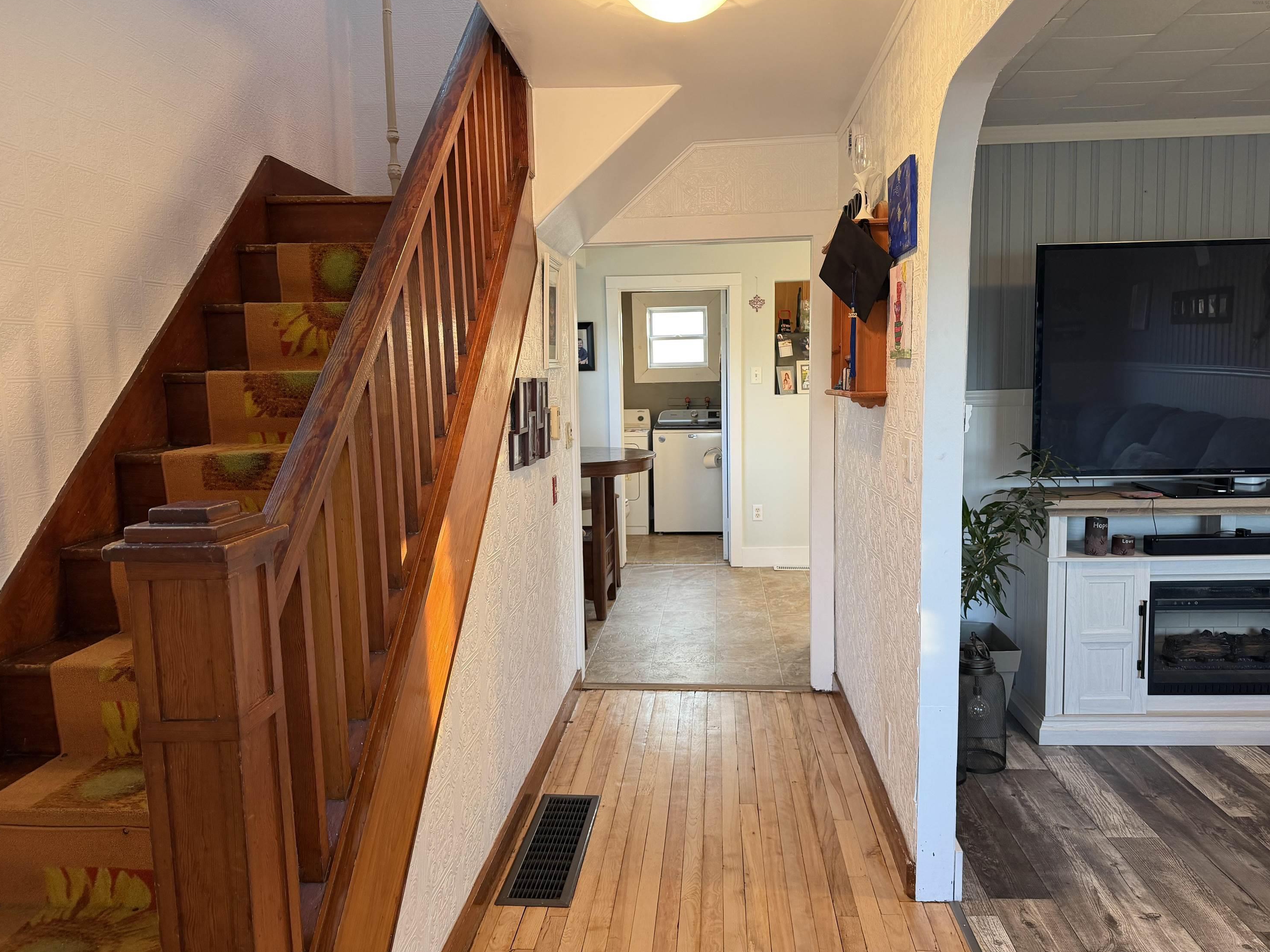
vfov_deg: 54.9
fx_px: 917
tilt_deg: -5.8
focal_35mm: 25
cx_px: 659
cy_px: 462
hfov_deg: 69.4
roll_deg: +1.4
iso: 200
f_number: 1.78
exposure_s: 1/60
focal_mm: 6.76
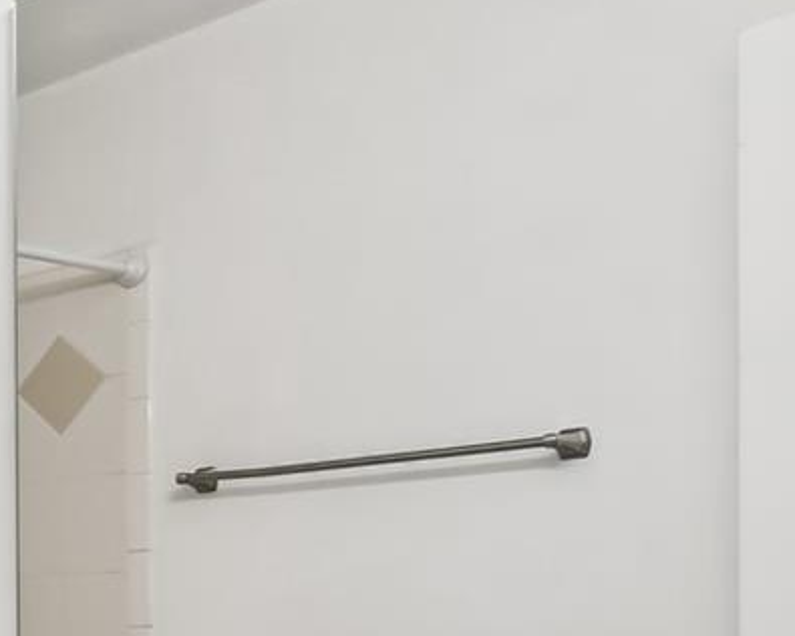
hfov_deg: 23.9
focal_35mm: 57
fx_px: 1341
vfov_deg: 25.7
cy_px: 598
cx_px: -475
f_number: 7.1
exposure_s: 1/8
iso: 100
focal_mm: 10
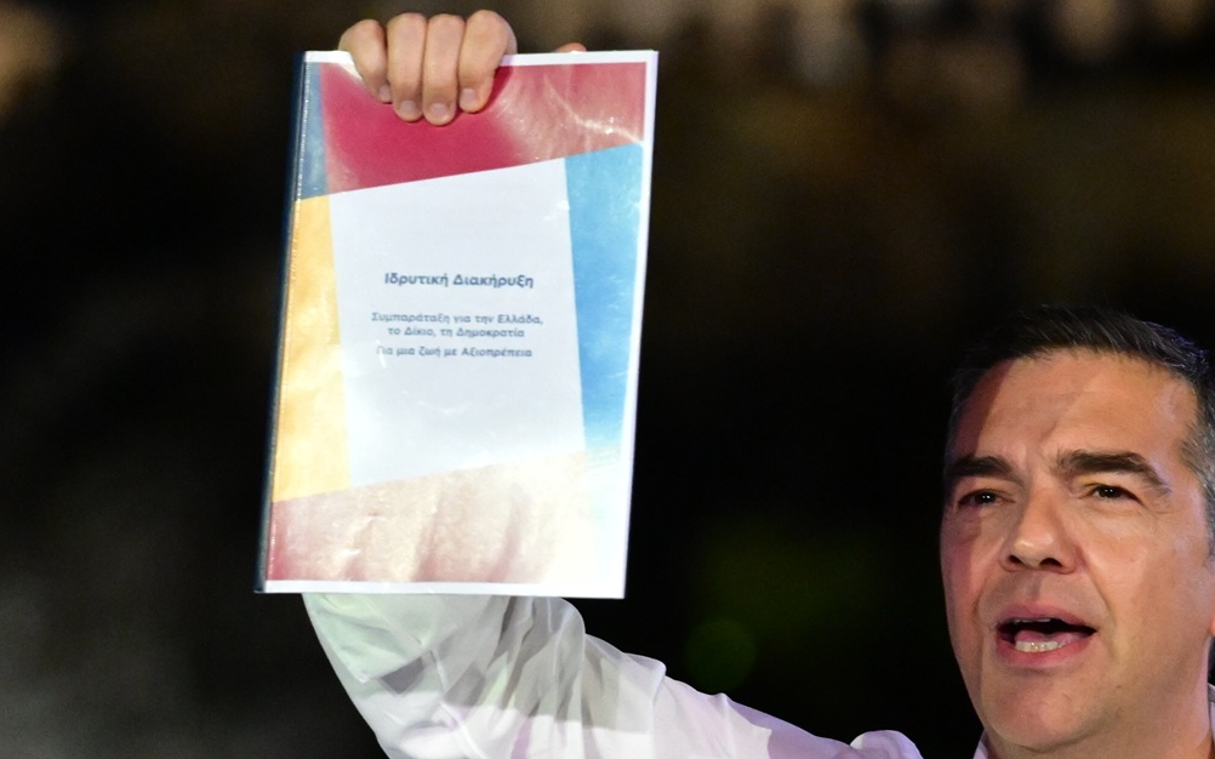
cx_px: 685
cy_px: 393
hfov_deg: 6.2
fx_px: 11191
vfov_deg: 3.9
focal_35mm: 338
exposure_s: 1/200
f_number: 4.5
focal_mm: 185
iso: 6400
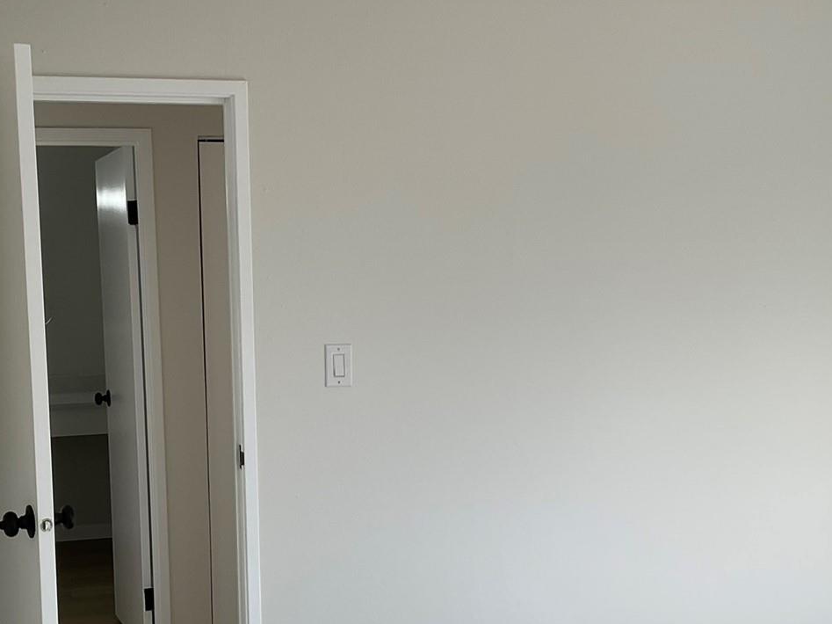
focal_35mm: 49
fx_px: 1178
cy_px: 394
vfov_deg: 29.5
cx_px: 330
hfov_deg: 38.7
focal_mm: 3
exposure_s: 1/284
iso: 16
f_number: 1.8
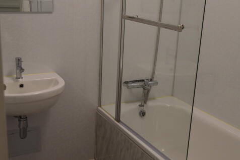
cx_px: 120
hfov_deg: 41.1
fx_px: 320
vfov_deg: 28.1
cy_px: 80
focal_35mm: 48
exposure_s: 1/25
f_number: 7.1
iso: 400
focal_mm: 32
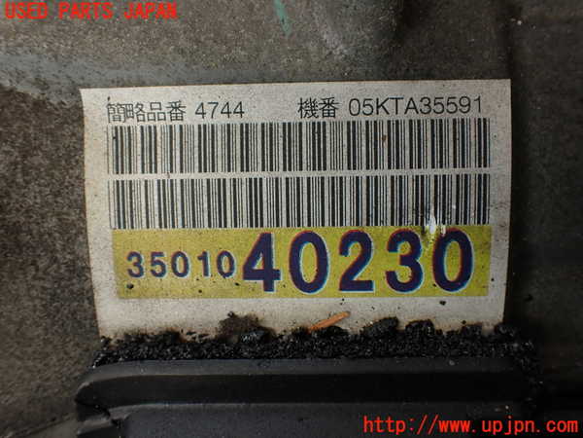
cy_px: 219
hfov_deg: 56.8
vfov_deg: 44.2
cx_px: 292
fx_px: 539
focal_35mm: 32
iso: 100
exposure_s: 1/60
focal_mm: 5.79
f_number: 3.2
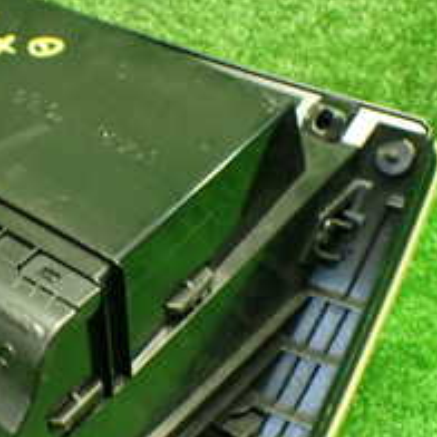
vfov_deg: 21.4
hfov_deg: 20.7
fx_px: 1157
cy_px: 245
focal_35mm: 81
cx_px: 0
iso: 800
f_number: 2.3
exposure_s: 1/50
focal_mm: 5.4
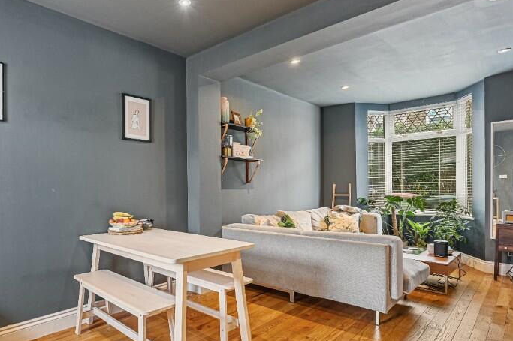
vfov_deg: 59.4
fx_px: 299
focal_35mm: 21
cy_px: 178
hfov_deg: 79.1
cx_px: 180
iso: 400
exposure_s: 1.3
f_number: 8
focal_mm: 14
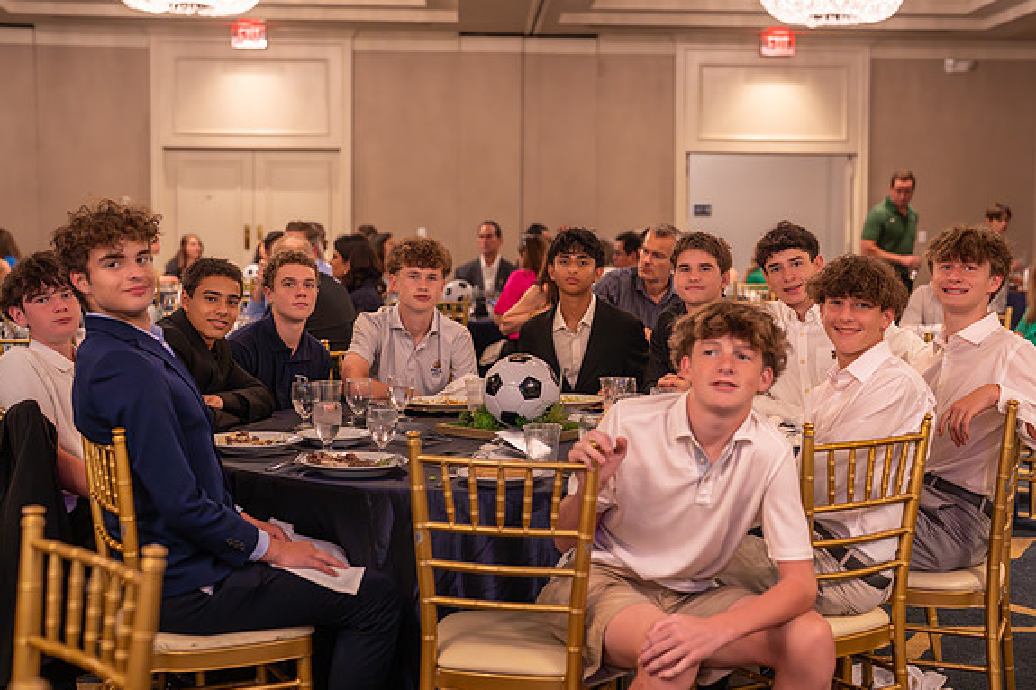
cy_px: 322
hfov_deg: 36.2
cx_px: 558
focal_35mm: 55
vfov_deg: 24.6
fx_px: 1582
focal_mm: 50
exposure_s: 1/250
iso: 1600
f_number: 2.5
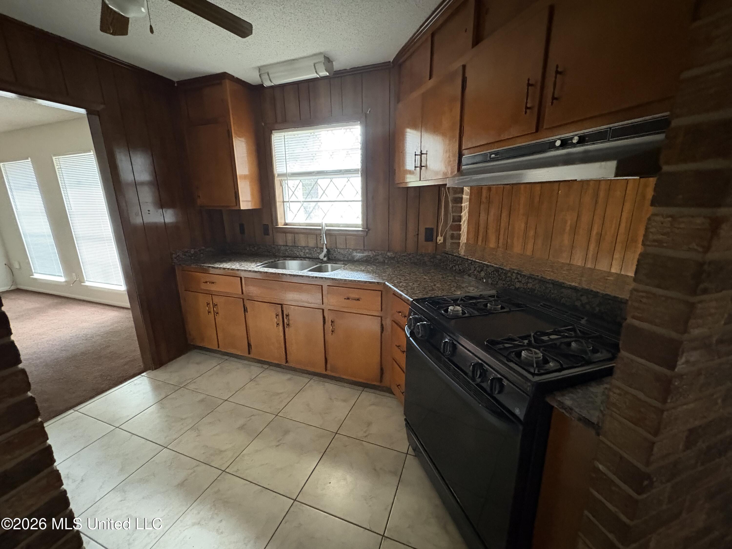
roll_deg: +0.9
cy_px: 274
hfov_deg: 102.1
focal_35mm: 14
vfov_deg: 85.7
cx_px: 366
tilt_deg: -12.8
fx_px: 296
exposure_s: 1/31
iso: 1000
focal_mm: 2.22
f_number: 2.2
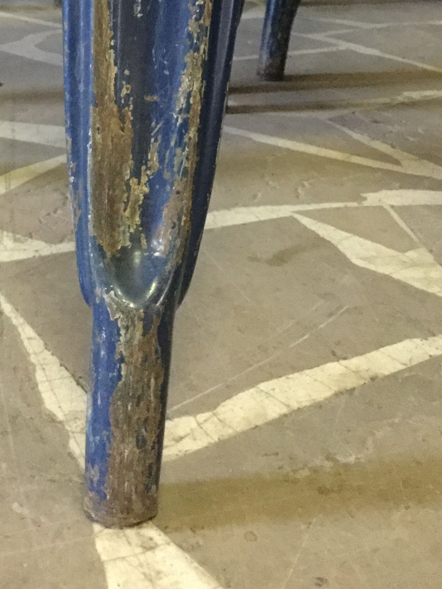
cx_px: 109
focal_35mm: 62
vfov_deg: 30.3
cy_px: 106
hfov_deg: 23.4
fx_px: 1056
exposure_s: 1/17
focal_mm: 3.3
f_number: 2.4
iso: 800
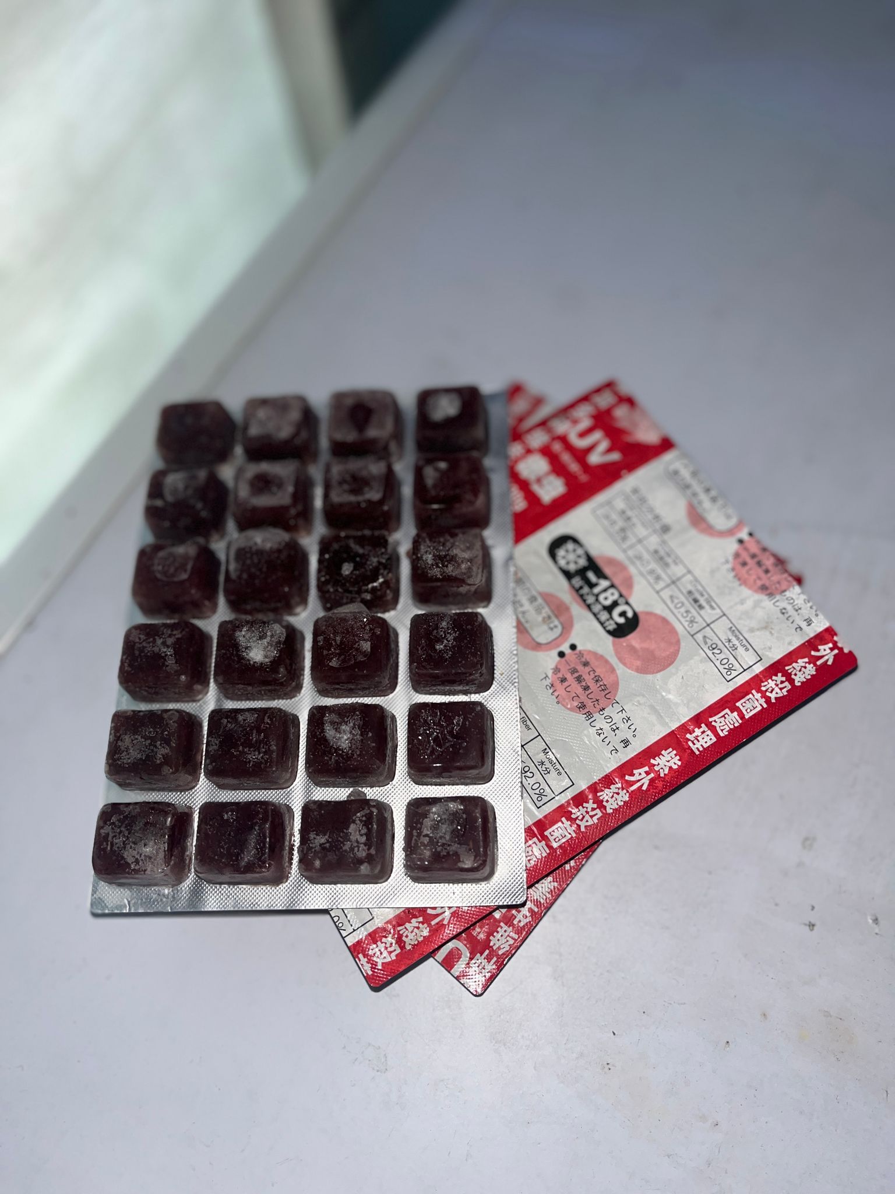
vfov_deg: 67.3
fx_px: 896
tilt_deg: -68.1
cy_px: 597
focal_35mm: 26
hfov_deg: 53.1
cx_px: 448
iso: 40
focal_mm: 5.1
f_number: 1.6
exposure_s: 1/75
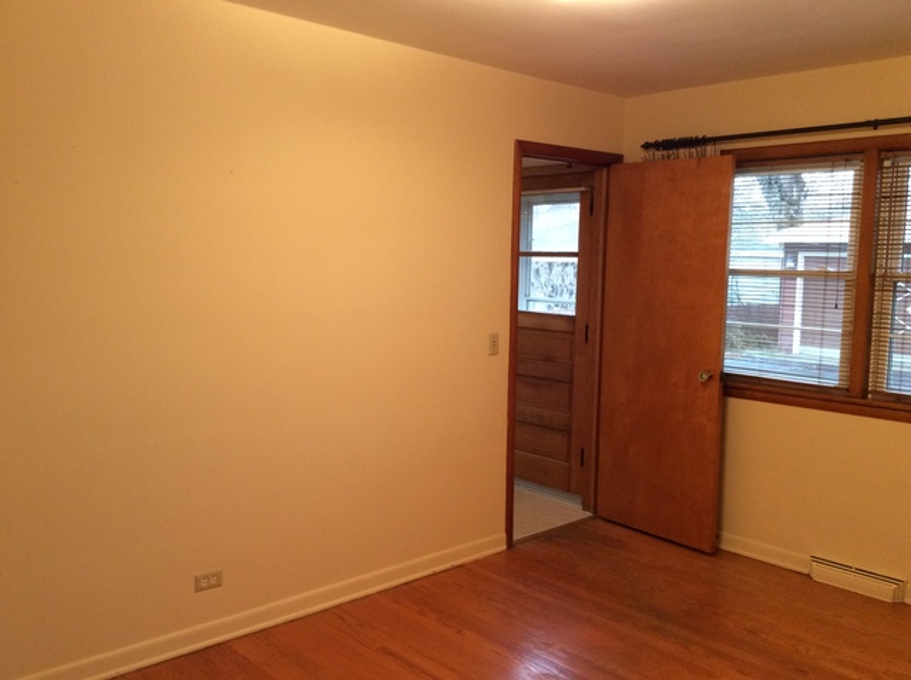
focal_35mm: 32
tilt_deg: -6.5
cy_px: 340
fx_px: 841
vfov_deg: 44.1
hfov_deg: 56.9
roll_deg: -0.6
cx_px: 456
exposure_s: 1/24
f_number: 2.4
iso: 100
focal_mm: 3.3
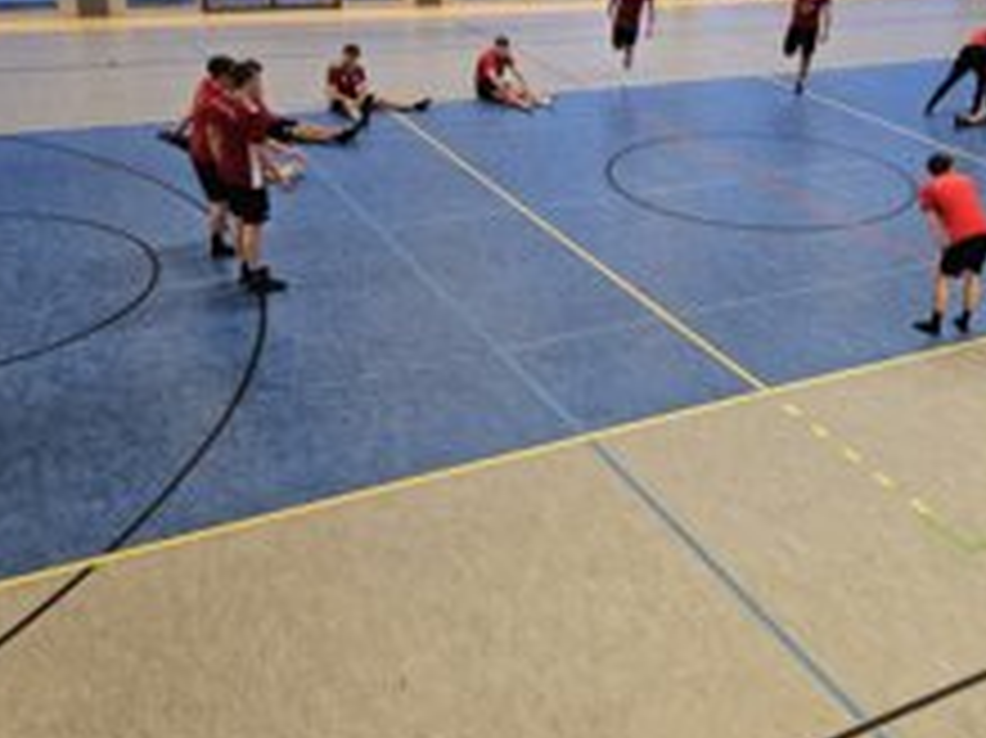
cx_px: 702
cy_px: 288
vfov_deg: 34.2
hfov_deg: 43.8
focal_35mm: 42
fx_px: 1196
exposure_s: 1/100
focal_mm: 5.4
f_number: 1.8
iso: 400
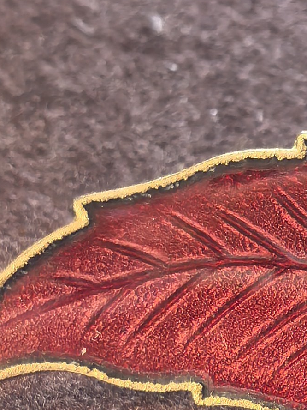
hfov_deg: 8.7
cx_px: 499
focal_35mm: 166
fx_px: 1963
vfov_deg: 11.9
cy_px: 311
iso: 160
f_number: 2.8
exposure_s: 1/100
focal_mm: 6.98
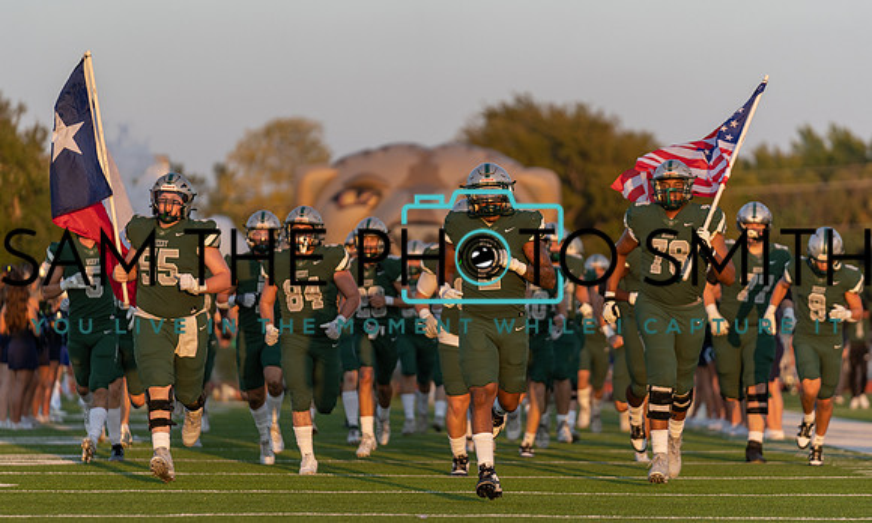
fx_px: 5549
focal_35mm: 236
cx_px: 430
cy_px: 322
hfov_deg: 9.0
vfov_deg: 5.4
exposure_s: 1/1600
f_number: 2.8
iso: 320
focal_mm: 200
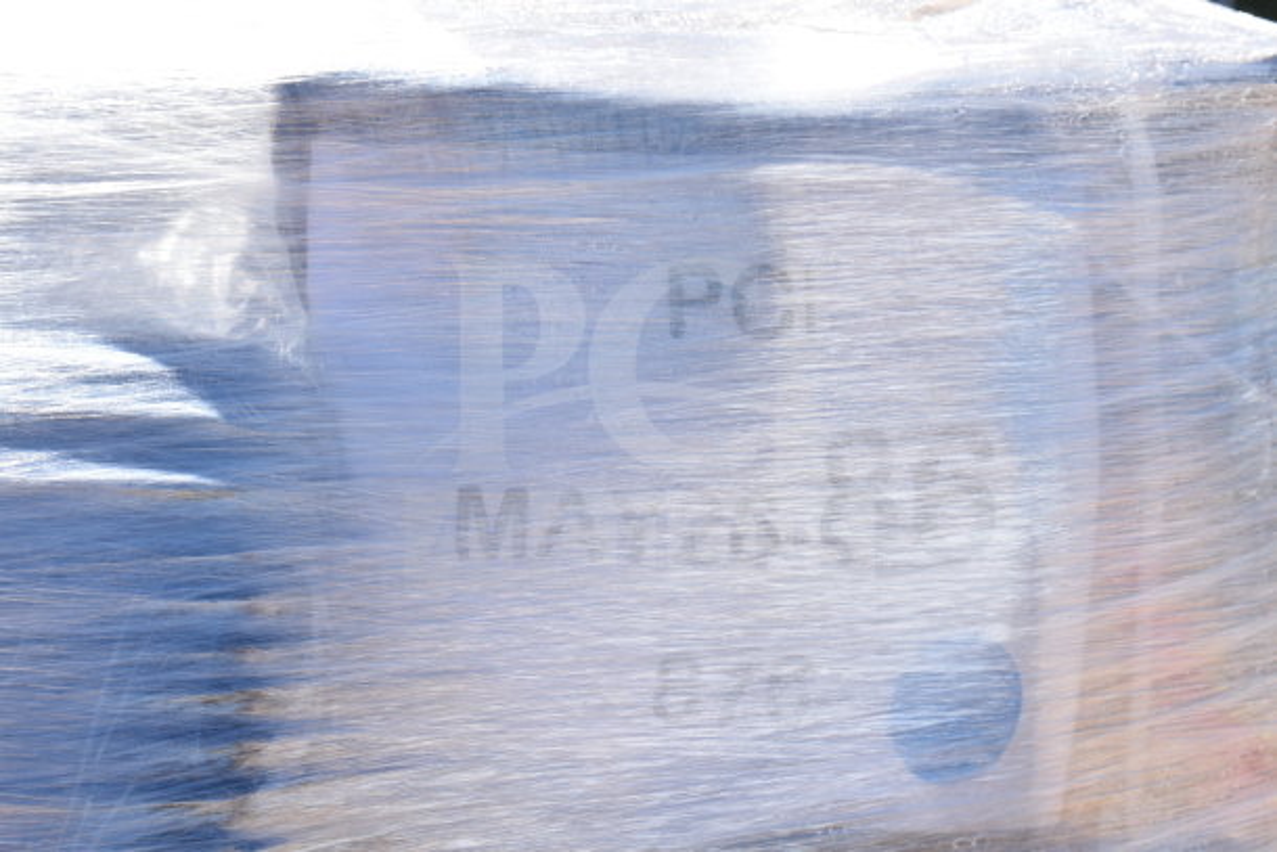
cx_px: 638
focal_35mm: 78
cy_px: 426
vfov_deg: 17.5
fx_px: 2767
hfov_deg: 26.0
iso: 200
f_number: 8
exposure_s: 1/250
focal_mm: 52
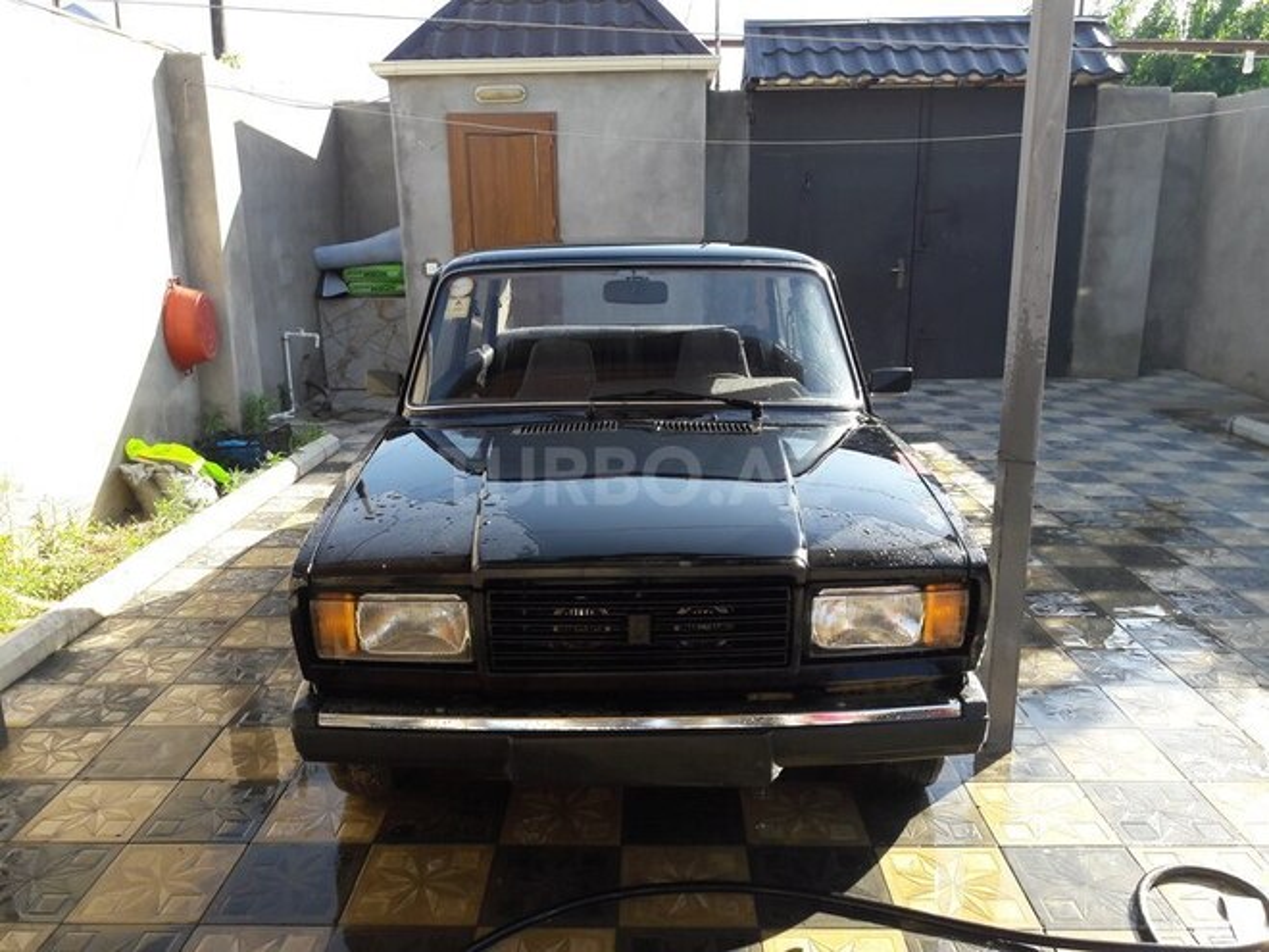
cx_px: 634
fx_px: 1026
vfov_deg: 49.7
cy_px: 476
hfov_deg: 63.4
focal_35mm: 28
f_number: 1.9
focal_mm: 3.7
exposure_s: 1/320
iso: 40
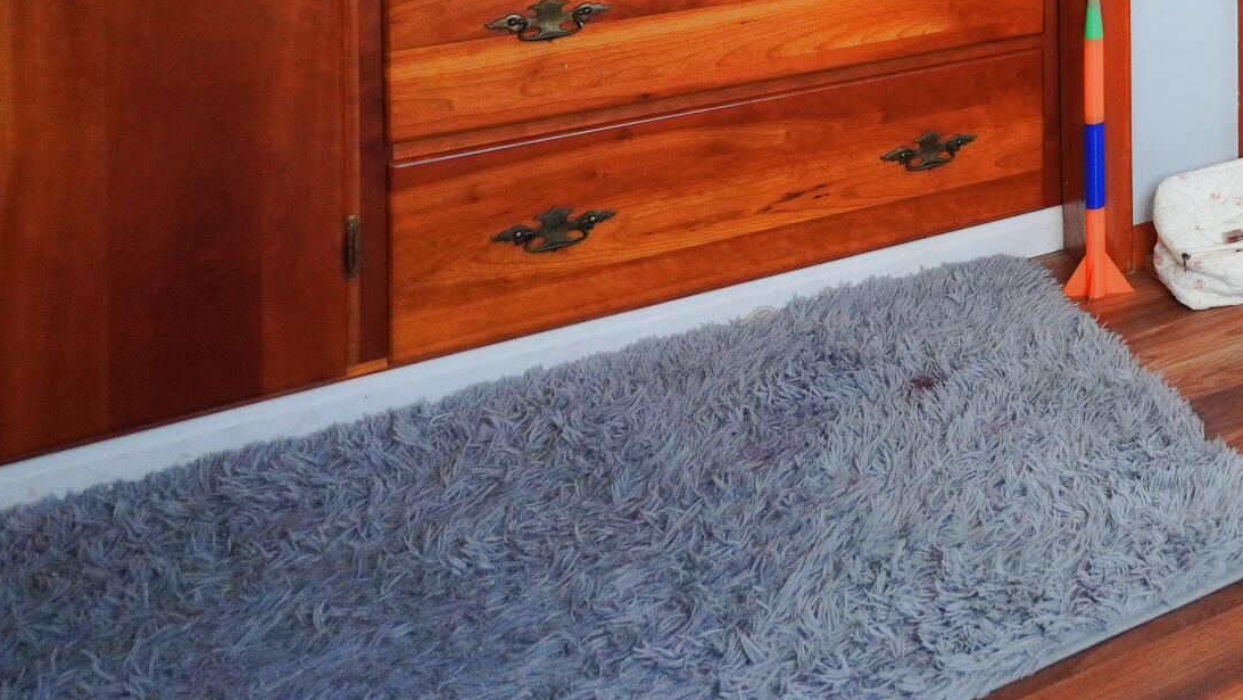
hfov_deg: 31.9
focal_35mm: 47
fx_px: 1564
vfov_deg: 20.8
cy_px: -396
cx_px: 1655
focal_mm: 11
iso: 640
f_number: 1.8
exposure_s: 1/160
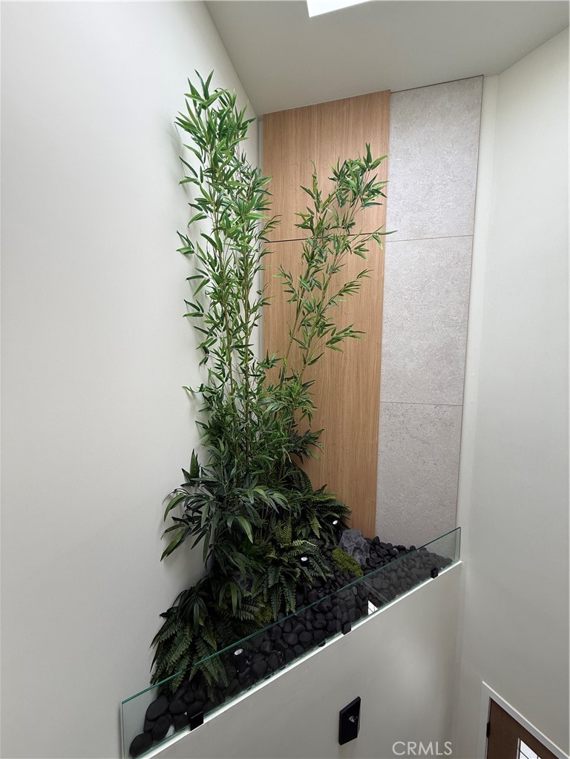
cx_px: 285
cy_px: 380
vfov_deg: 102.1
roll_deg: -0.4
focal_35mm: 14
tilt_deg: -4.0
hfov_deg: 85.7
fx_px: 307
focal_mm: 2.22
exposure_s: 1/169
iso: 50
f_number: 2.2
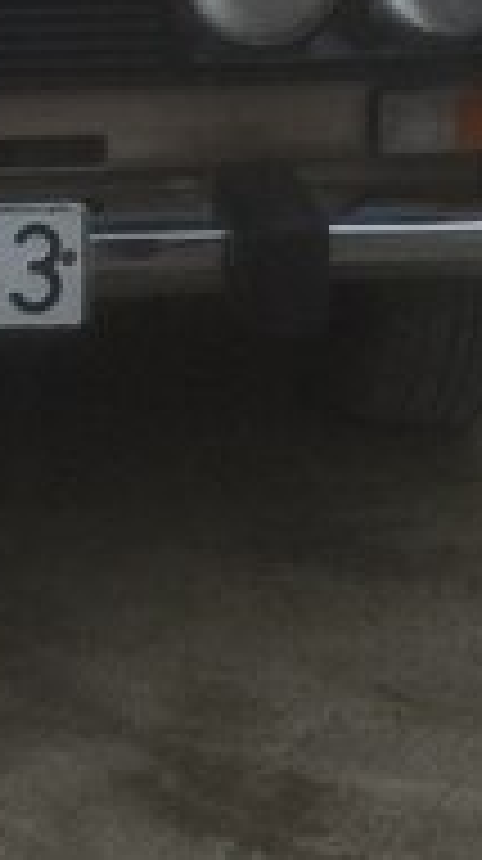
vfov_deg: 23.9
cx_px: -167
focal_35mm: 82
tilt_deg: -7.1
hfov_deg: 14.0
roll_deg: +3.6
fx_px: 1869
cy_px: -131
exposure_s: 1/33
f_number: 2.2
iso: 100
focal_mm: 4.15
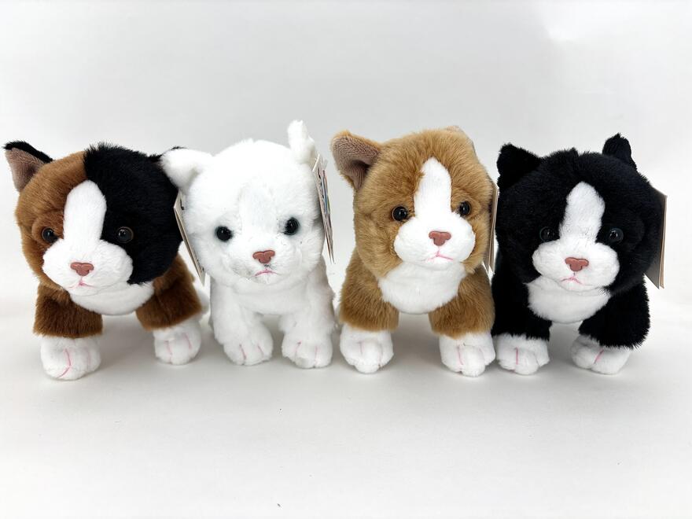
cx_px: 346
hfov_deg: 67.3
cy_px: 260
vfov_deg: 53.1
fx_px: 520
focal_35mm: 26
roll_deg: +0.9
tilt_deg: -13.0
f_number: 1.6
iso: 40
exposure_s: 1/160
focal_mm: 5.96
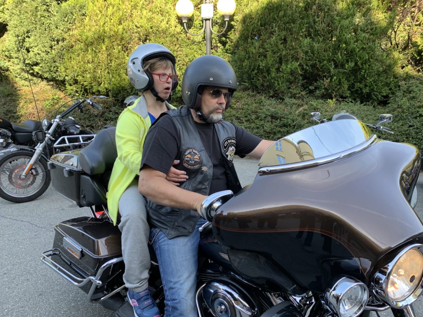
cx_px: 214
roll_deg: +0.7
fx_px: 330
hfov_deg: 65.3
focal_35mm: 27
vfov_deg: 51.4
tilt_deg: -9.1
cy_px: 159
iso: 32
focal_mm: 4.25
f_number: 1.8
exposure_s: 1/122
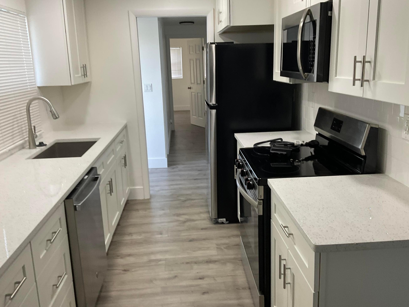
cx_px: 208
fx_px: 378
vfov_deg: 44.2
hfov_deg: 56.8
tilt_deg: -10.0
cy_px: 146
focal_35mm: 32
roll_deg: +1.9
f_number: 1.8
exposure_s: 1/60
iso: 40
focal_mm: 3
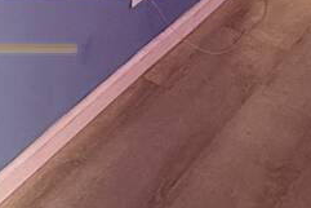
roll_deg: +1.3
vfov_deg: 13.3
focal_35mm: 87
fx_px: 752
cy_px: -220
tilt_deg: -15.8
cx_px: -254
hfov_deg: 18.3
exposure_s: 1/67
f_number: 2.2
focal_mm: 2.22
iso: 320
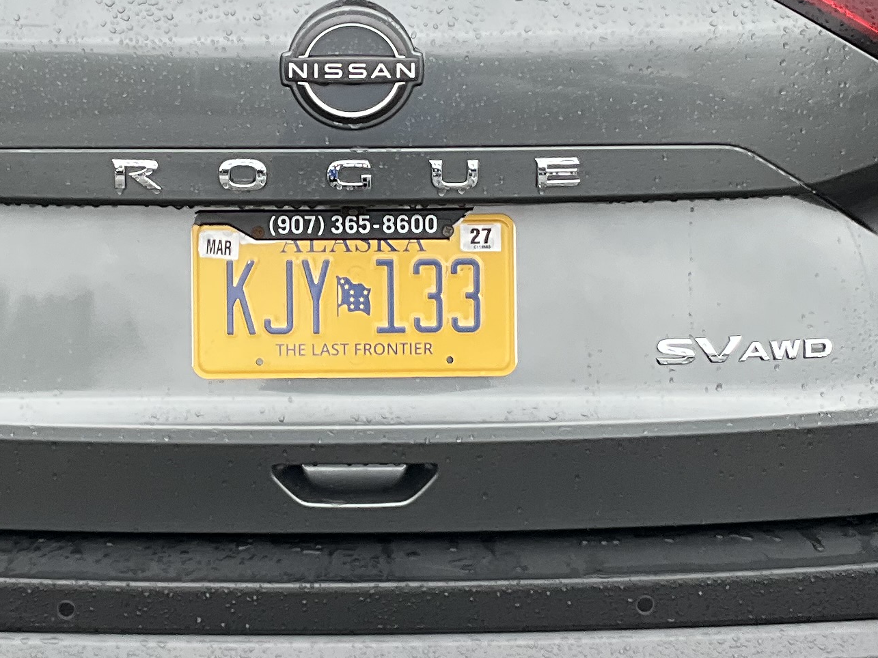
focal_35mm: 91
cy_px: 221
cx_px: 370
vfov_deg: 16.2
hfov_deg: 21.5
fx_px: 2308
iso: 25
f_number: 1.8
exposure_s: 1/122
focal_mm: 3
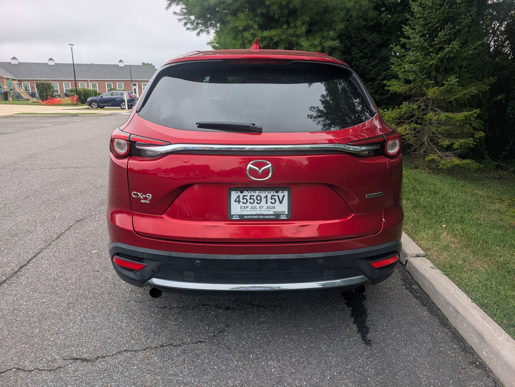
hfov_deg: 71.5
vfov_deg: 56.9
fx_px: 358
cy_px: 194
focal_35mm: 24
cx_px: 258
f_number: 1.68
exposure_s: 1/299
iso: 22
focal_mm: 6.9
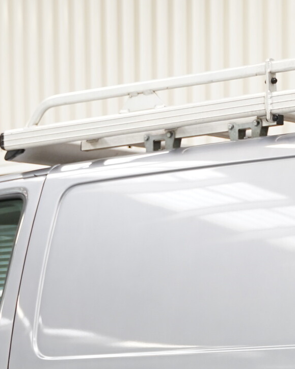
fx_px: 1583
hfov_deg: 10.5
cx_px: 319
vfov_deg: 12.9
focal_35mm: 145
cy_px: 450
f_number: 2.8
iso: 250
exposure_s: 1/60
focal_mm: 37.3
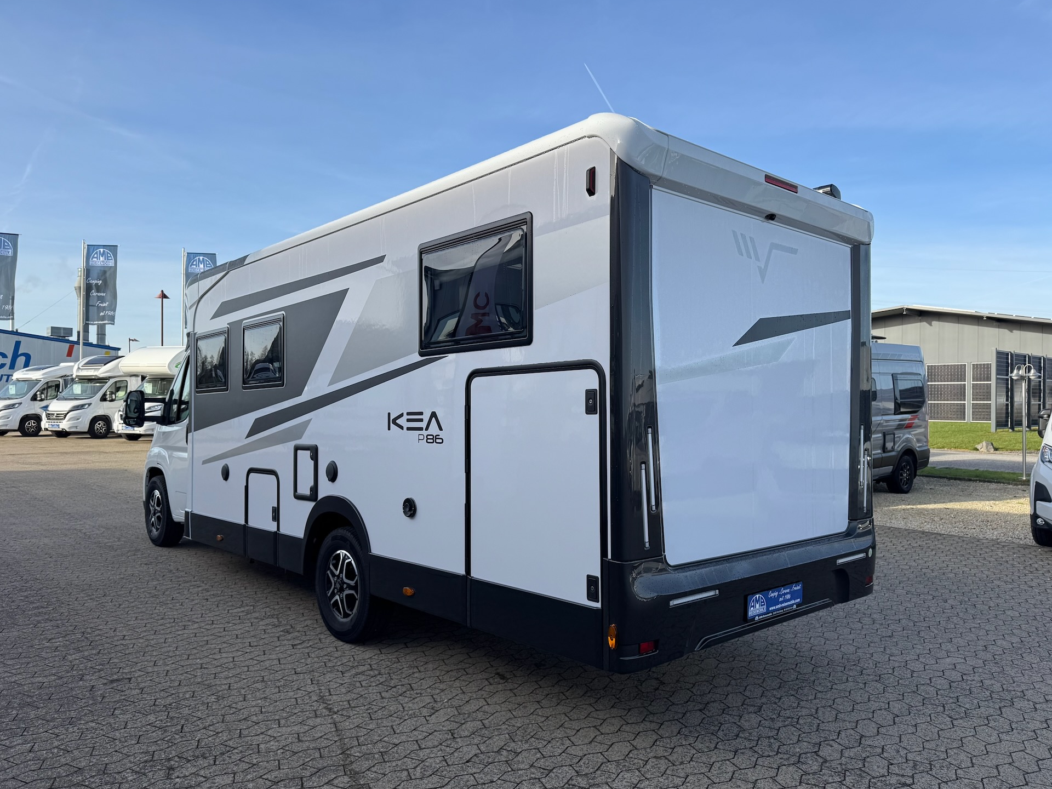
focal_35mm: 25
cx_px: 517
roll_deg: +0.0
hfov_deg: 69.4
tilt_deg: -0.4
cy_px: 403
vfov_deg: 54.9
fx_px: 760
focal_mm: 6.76
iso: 80
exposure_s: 1/2604
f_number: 1.78
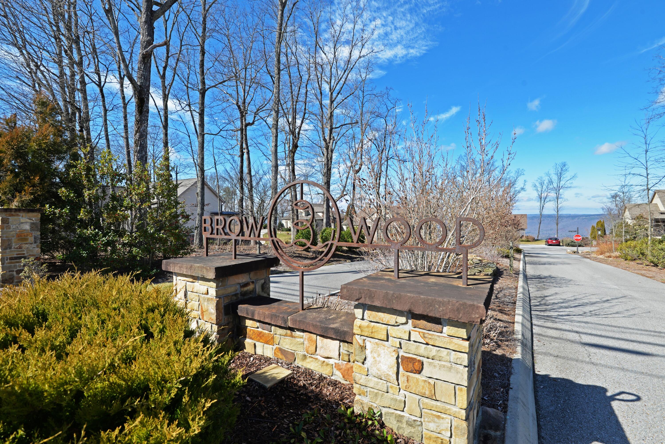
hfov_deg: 96.7
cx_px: 332
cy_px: 222
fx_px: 296
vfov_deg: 73.8
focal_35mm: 16
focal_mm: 16
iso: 140
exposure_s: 1/250
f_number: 8
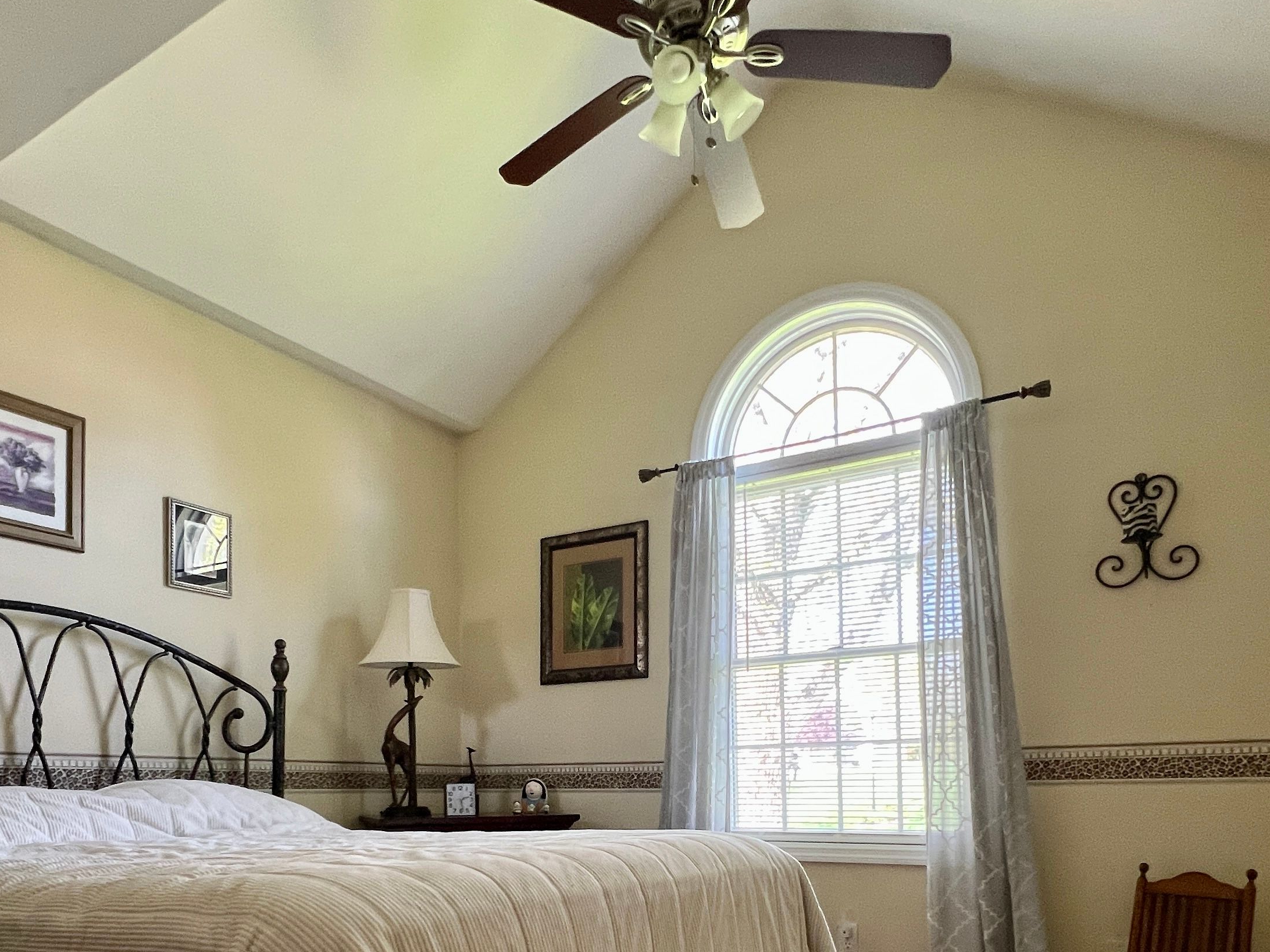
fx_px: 881
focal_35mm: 24
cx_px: 603
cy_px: 771
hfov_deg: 71.5
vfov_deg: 52.9
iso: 160
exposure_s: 1/60
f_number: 1.8
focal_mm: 1.57
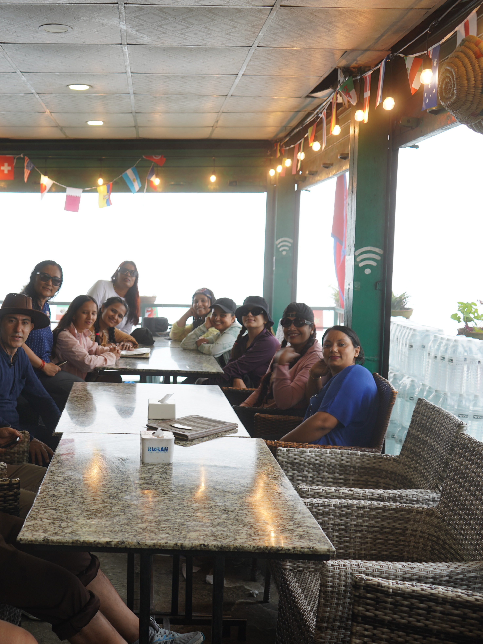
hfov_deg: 34.4
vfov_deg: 45.8
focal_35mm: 41
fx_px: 763
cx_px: 119
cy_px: 322
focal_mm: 28
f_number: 4
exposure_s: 1/40
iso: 100
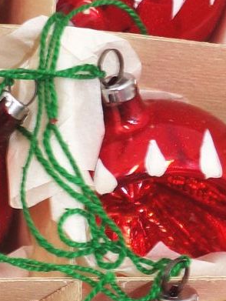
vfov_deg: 16.8
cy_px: 332
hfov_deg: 12.7
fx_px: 982
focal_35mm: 113
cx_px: -61
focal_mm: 4.3
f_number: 4.4
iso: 80
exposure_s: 1/38
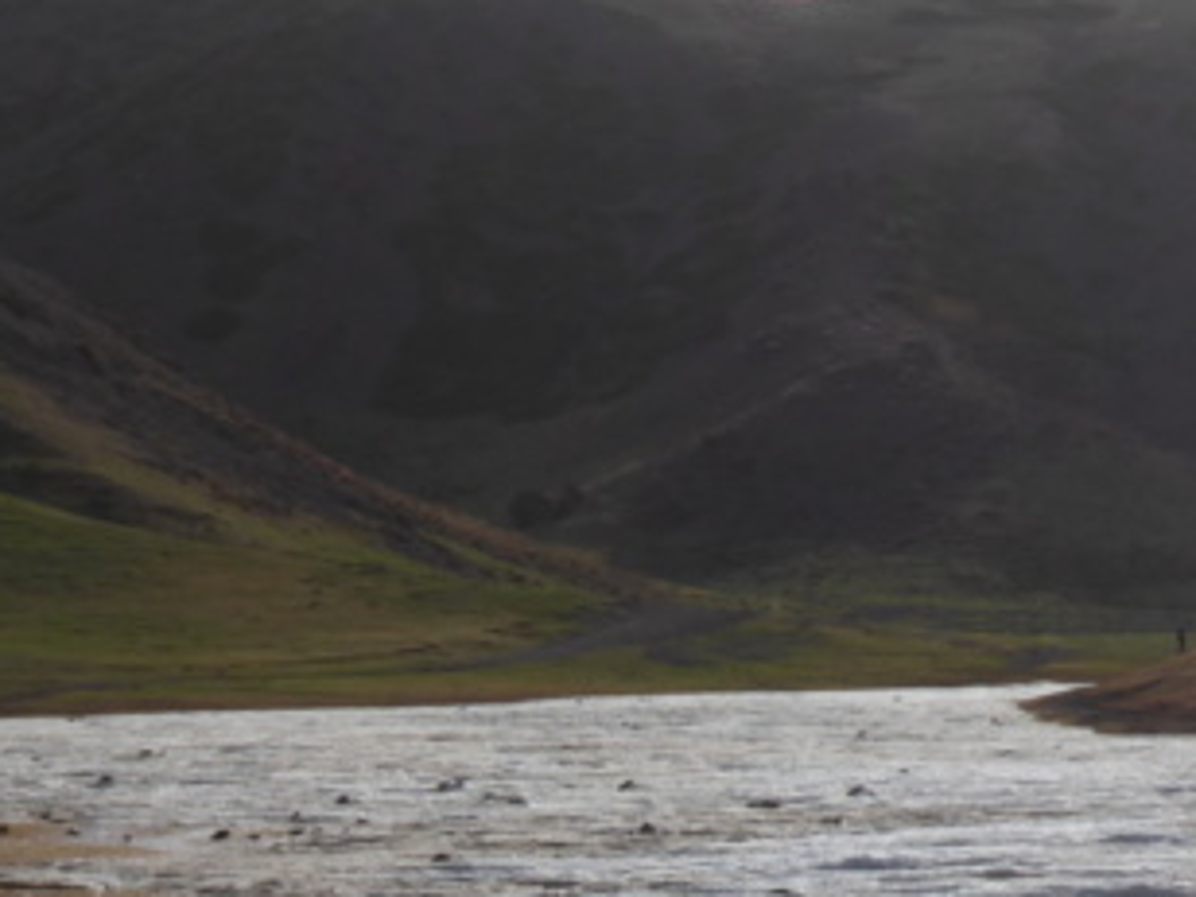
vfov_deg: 8.2
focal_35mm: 180
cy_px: 878
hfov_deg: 10.9
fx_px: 6219
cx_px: 1186
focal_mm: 10.9
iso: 80
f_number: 4.3
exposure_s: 1/800
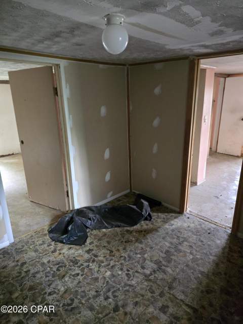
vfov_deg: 73.9
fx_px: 215
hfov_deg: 58.9
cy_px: 162
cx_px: 122
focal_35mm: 23
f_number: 1.7
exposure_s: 1/60
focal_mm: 6.3
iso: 2000
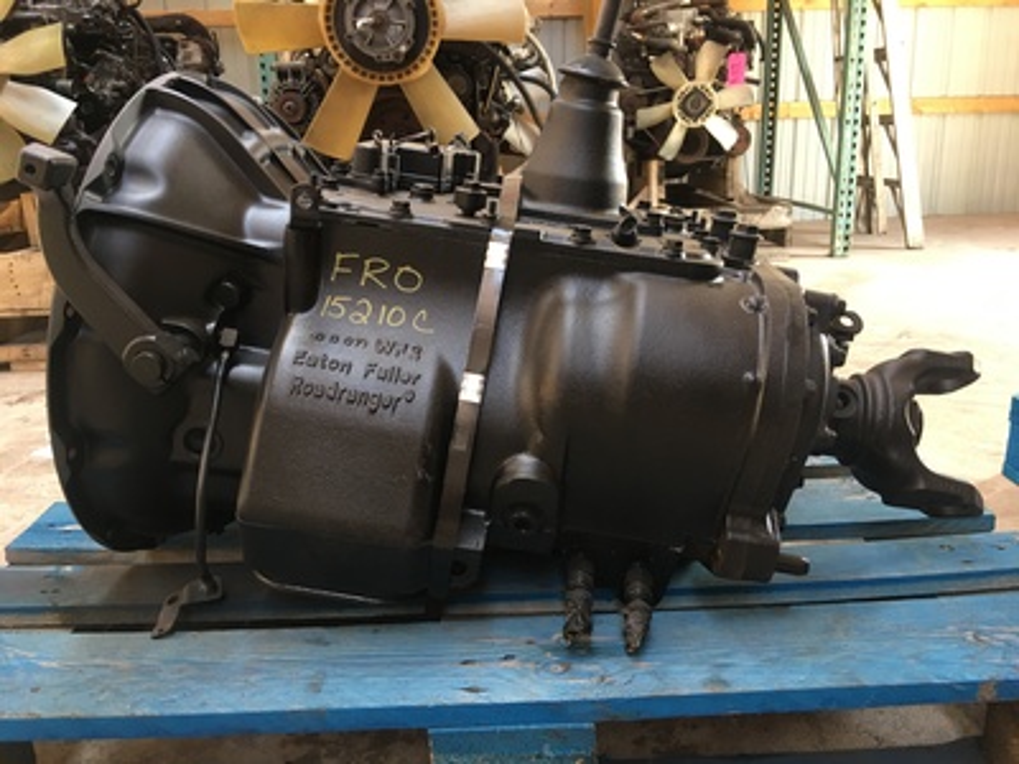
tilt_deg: -16.1
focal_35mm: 29
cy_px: 382
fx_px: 854
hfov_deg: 61.7
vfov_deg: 48.2
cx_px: 510
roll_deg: +2.6
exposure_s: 1/15
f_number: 2.2
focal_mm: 4.15
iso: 32
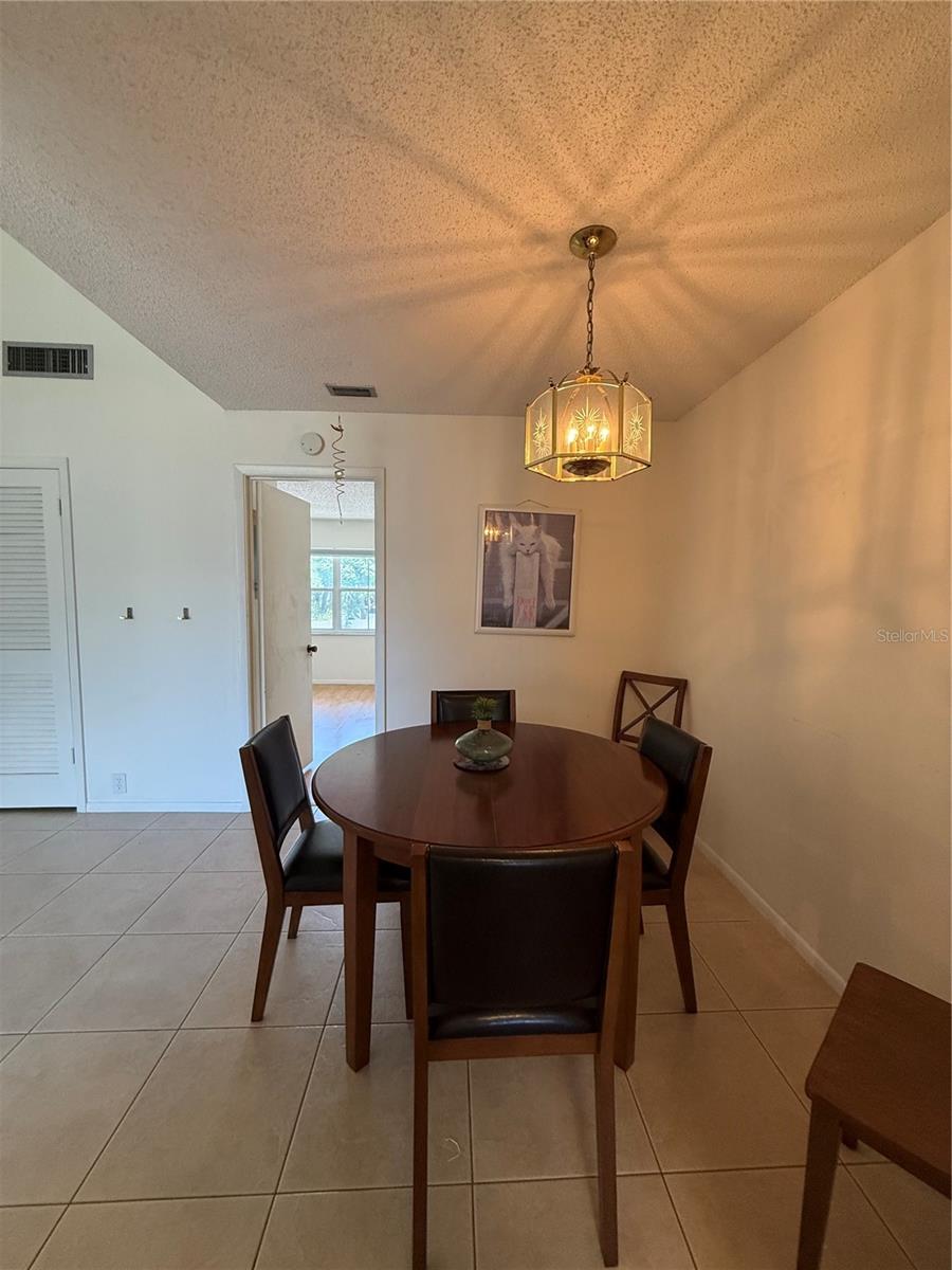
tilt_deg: -3.3
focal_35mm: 14
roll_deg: -0.7
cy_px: 635
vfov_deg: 102.1
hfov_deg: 85.7
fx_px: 513
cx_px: 476
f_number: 2.2
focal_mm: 2.22
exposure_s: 1/120
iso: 320
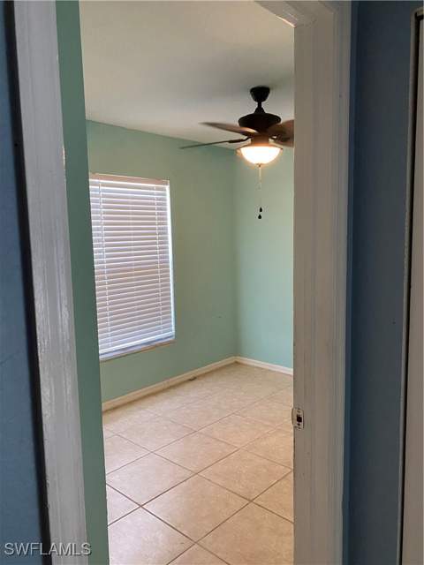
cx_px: 212
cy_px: 282
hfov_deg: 53.1
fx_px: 425
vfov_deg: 67.3
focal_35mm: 26
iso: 320
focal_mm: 4.25
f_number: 1.8
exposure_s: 1/60
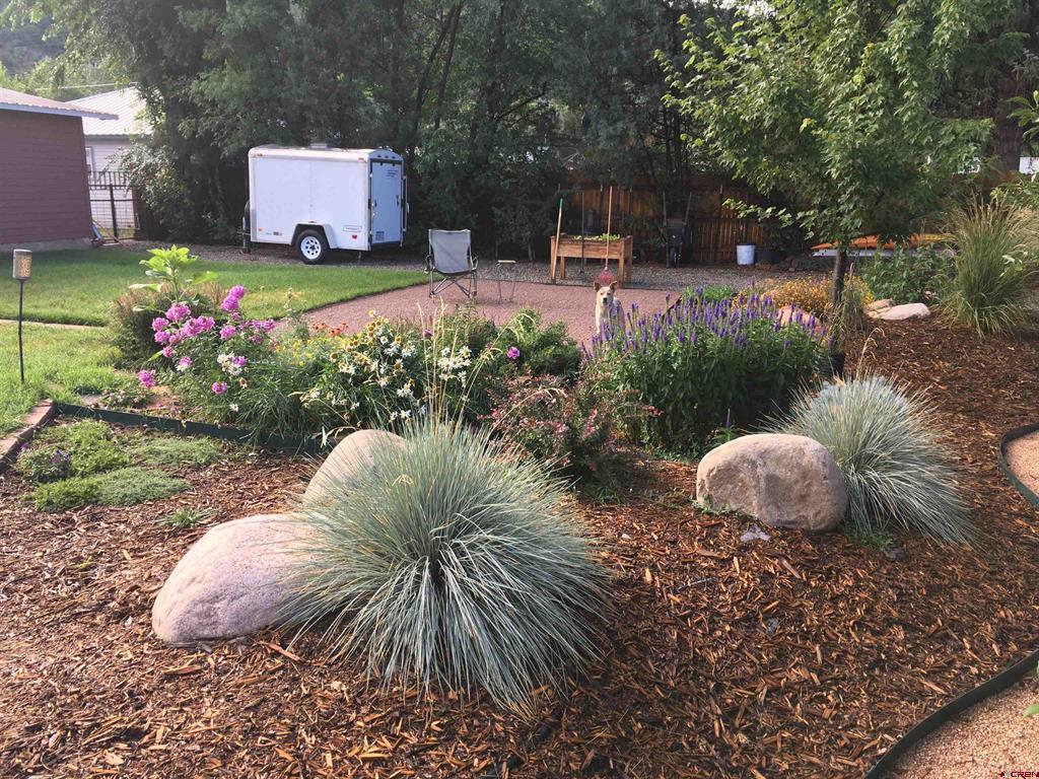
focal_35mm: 29
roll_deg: -0.7
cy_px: 390
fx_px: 870
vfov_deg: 48.2
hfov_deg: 61.7
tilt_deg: -13.3
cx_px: 520
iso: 25
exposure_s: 1/120
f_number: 2.2
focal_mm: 4.15
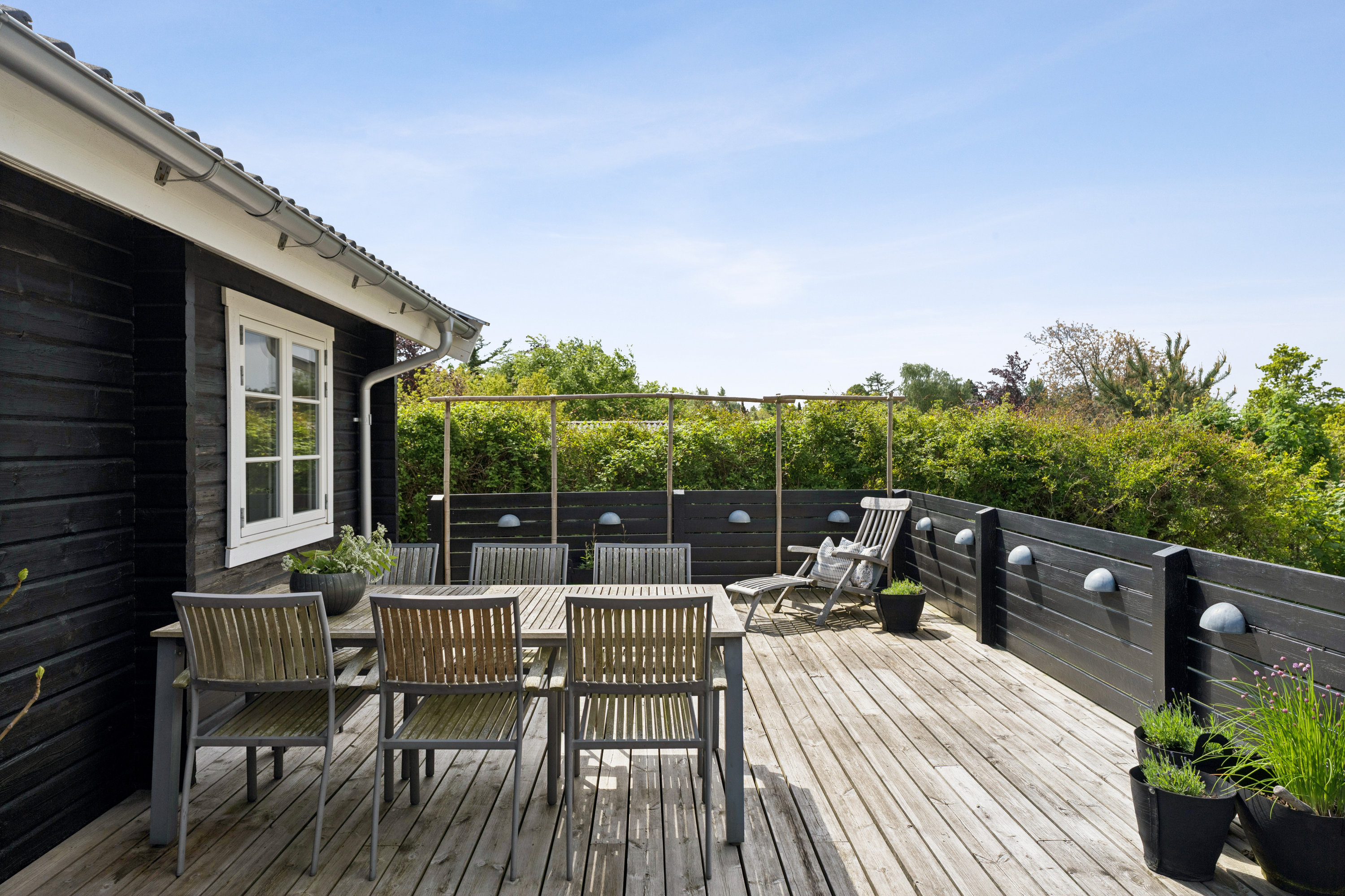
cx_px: 672
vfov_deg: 55.1
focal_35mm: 23
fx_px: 859
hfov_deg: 76.1
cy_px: 448
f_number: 5
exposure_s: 1/1250
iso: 200
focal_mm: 23
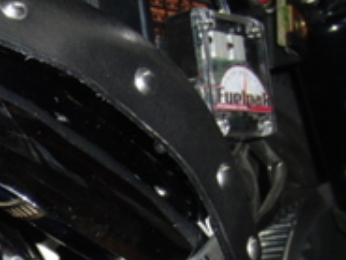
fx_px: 960
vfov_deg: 15.0
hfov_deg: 19.8
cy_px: 294
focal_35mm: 96
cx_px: -6
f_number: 3.6
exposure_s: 1/25
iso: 100
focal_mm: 6.42
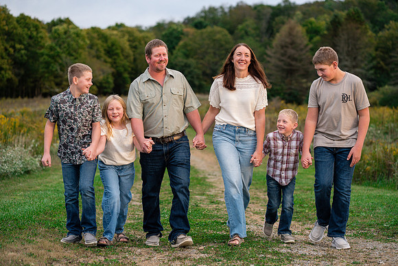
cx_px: 199
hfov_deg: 23.9
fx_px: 940
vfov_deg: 16.1
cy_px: 133
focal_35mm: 85
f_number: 3.2
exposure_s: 1/250
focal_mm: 85
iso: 640
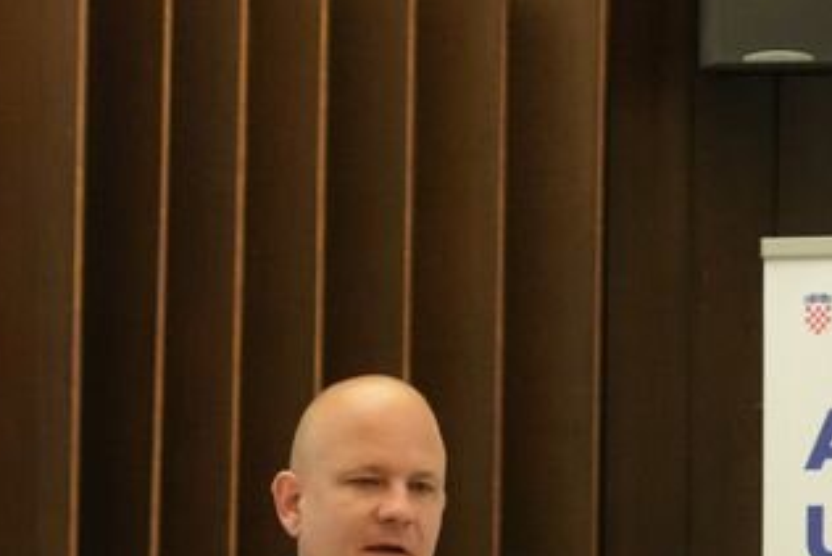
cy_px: 855
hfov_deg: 7.7
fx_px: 6150
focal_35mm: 266
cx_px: 211
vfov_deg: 5.1
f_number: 5.6
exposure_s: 1/100
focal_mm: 82
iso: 8000
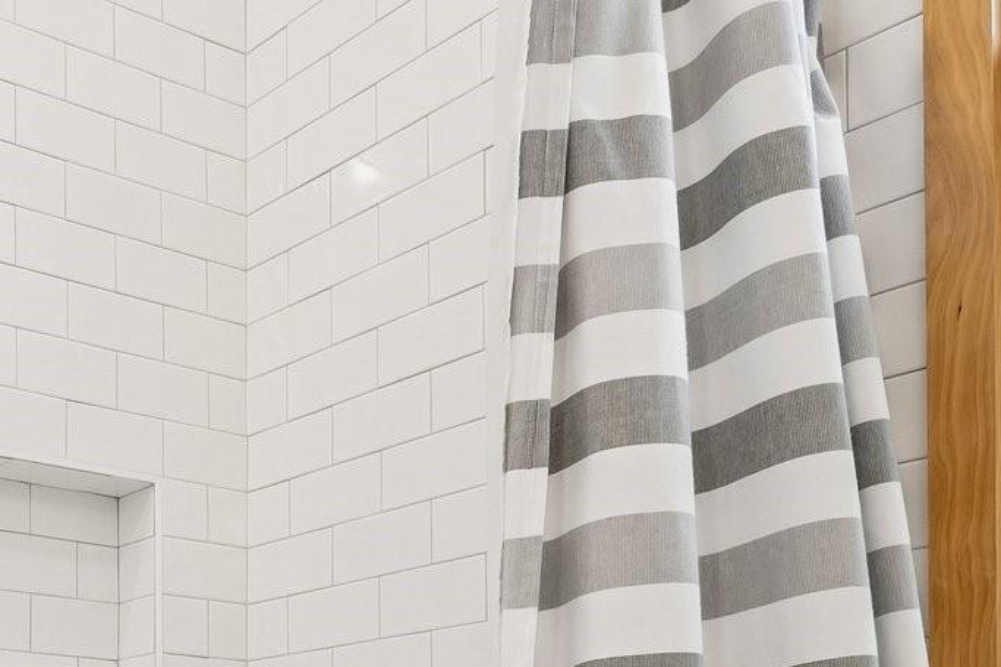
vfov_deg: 25.4
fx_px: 1251
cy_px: 883
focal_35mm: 45
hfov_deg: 37.7
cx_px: -51
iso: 320
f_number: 8
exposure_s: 1/30
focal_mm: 10
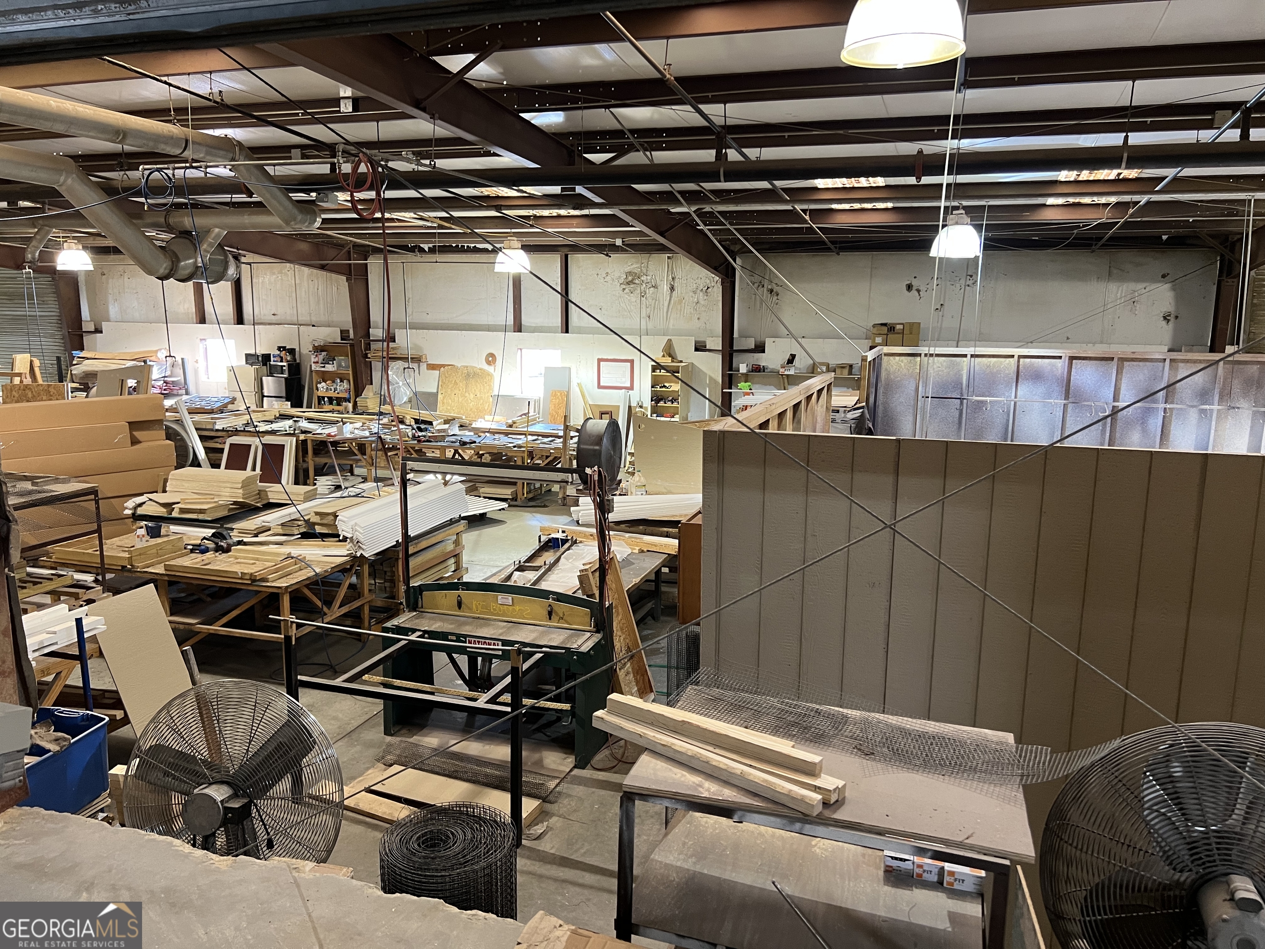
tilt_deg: -9.5
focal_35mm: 26
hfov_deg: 67.3
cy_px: 474
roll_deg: +0.8
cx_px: 632
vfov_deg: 53.1
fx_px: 950
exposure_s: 1/60
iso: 200
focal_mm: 5.7
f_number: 1.5
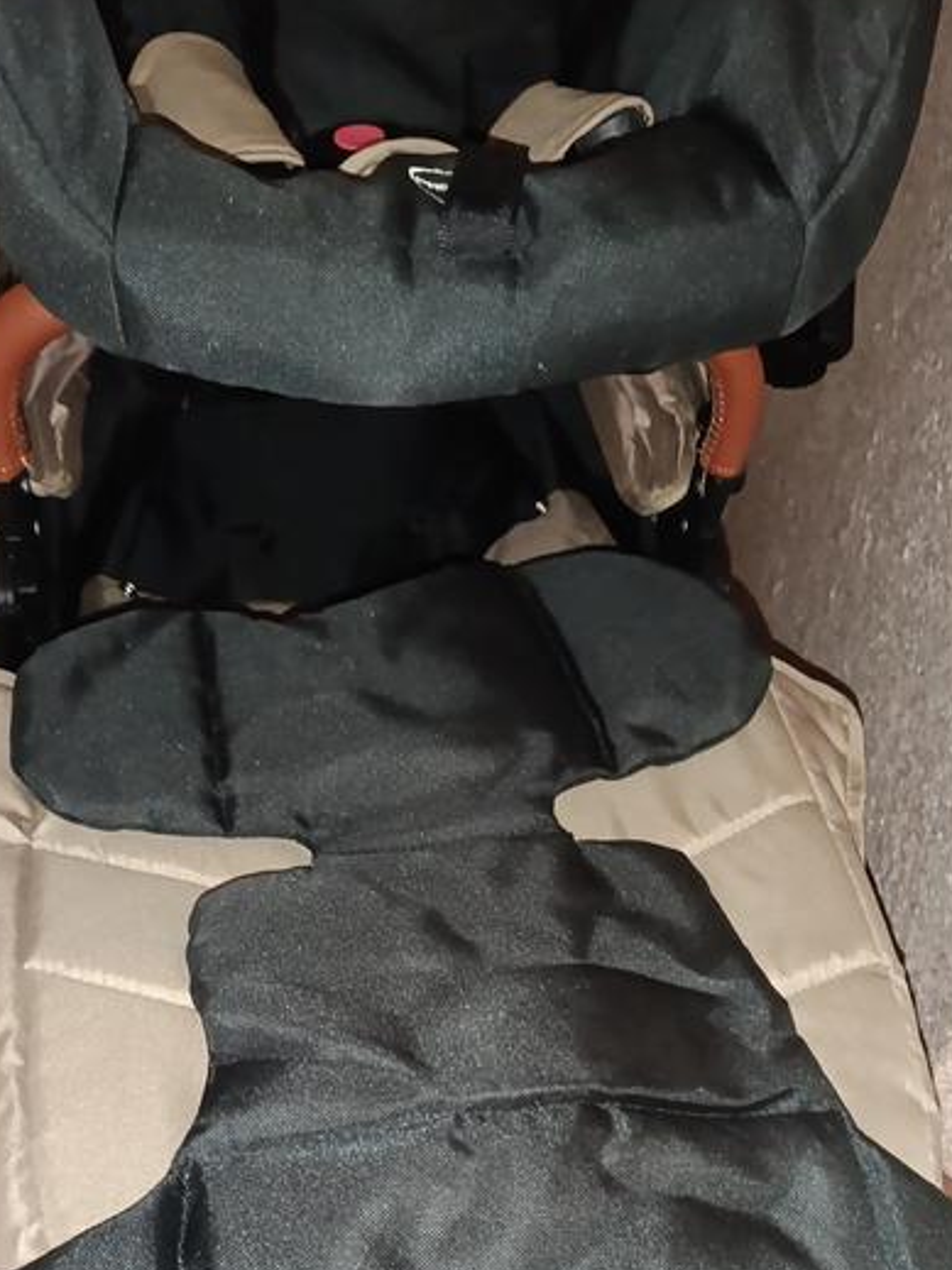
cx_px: 465
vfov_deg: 48.3
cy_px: 949
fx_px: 1357
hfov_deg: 38.6
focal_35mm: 37
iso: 4000
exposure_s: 1/20
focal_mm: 5.24
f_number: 1.7
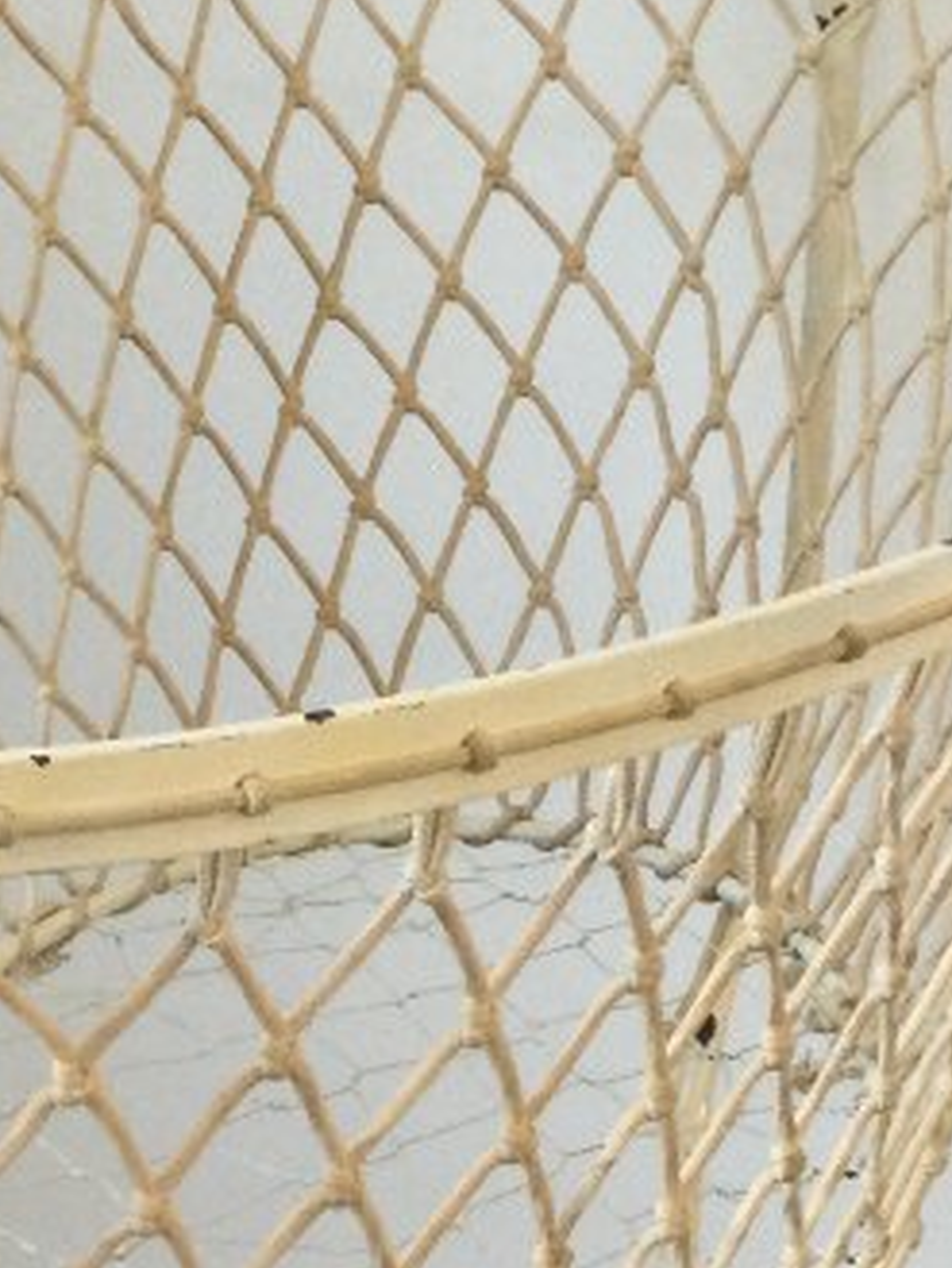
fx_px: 4141
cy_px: 1677
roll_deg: -2.0
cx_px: 189
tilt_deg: -34.2
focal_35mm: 113
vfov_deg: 16.4
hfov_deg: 13.1
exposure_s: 1/33
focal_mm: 3.3
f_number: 2.4
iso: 50
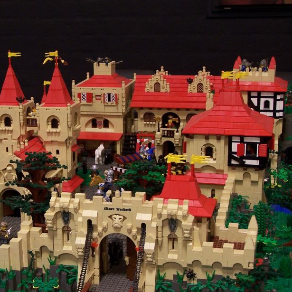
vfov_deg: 23.0
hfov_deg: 22.9
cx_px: 83
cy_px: 160
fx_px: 716
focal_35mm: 75
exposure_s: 1/2
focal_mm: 8.5
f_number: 3
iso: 80
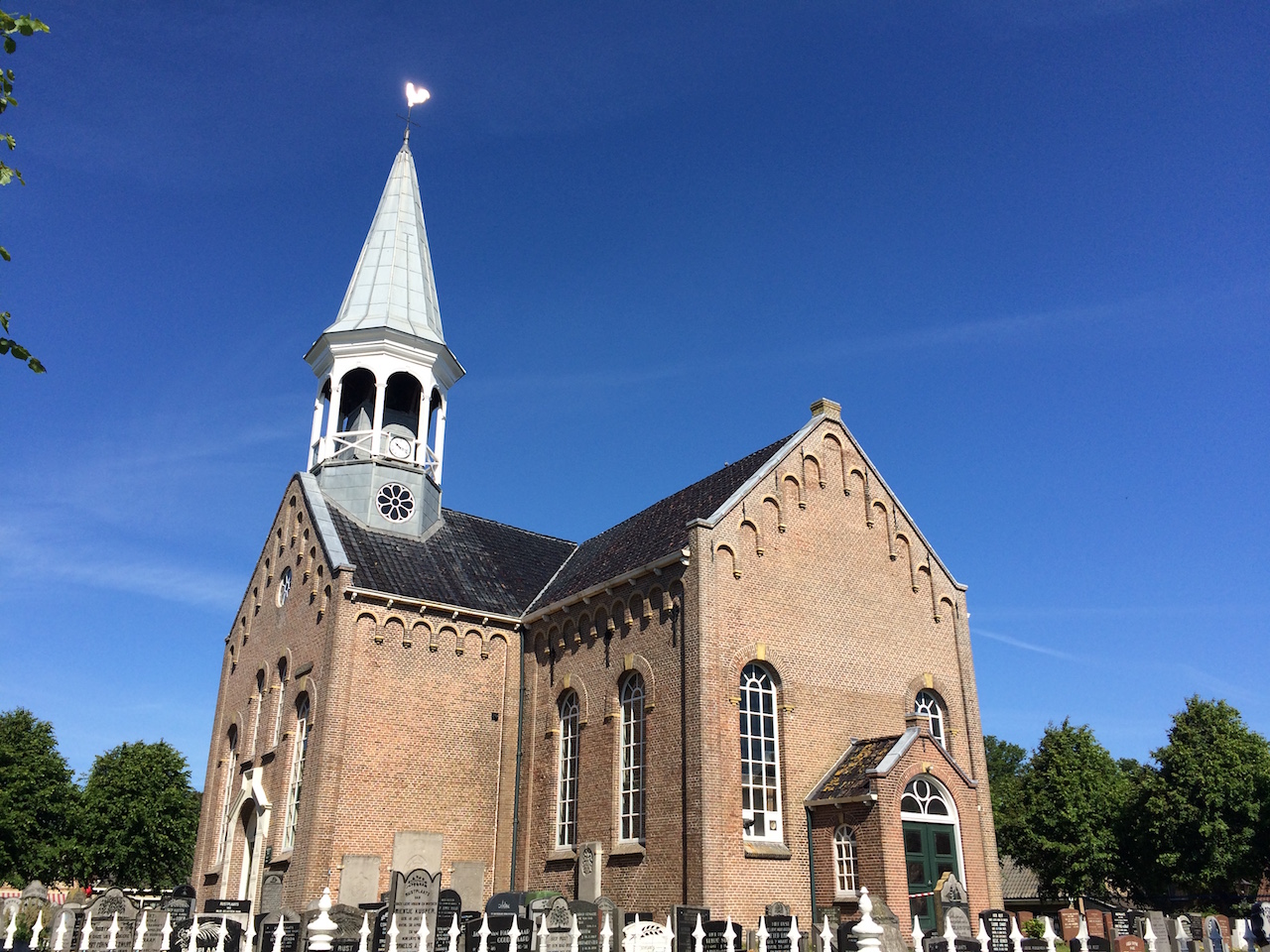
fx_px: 1064
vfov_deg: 48.2
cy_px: 476
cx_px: 635
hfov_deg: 61.7
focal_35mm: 29
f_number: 2.2
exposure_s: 1/2283
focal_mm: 4.15
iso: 32
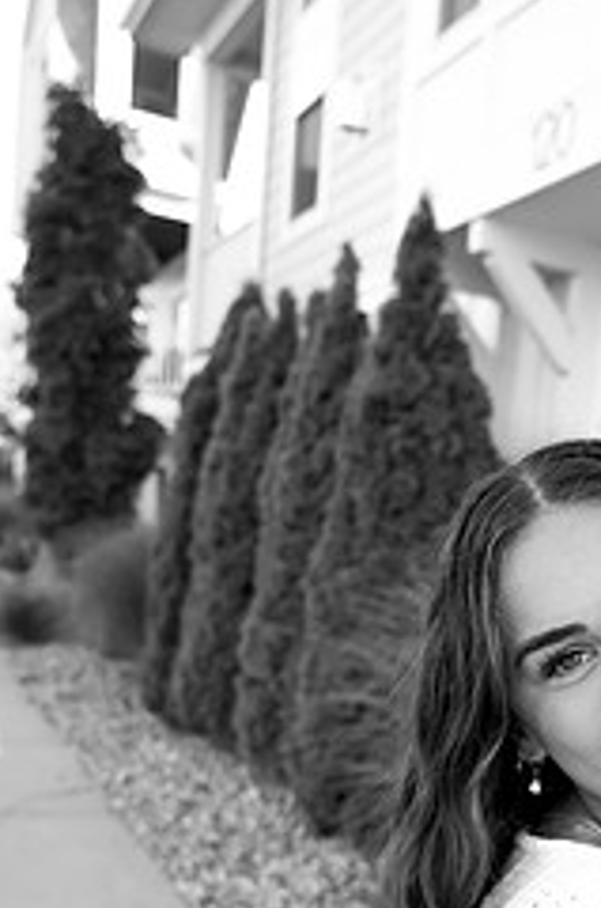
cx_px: 516
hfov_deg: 28.8
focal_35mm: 45
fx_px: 1132
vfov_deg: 41.6
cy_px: 742
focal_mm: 24
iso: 1000
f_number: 4
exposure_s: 1/800
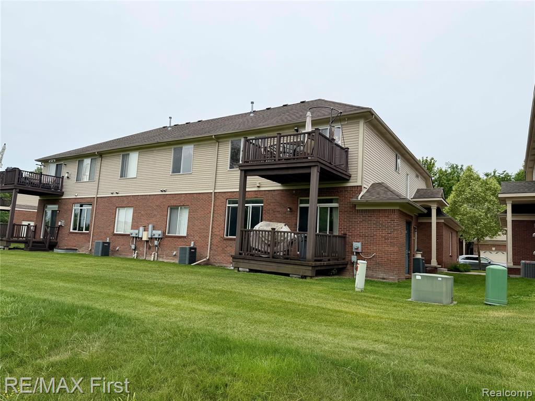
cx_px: 268
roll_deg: -2.7
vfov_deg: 56.8
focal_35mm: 24
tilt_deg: +8.4
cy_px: 200
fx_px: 371
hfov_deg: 71.6
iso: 80
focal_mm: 6.76
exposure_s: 1/2611
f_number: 1.78
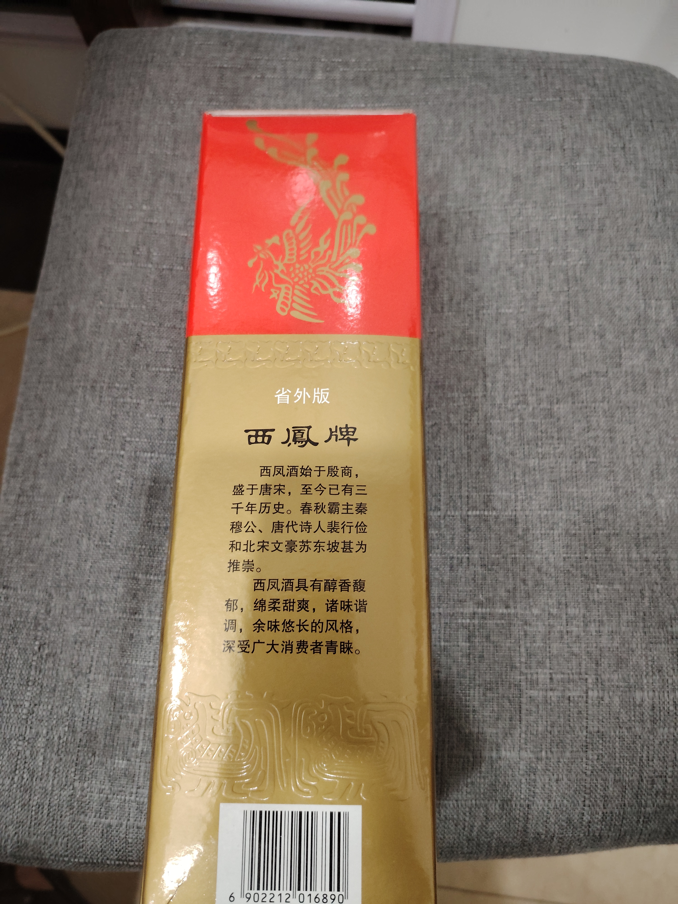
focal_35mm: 24
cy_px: 452
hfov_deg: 56.8
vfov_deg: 71.6
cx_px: 339
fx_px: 627
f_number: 1.75
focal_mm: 5.25
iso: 5203
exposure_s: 1/100
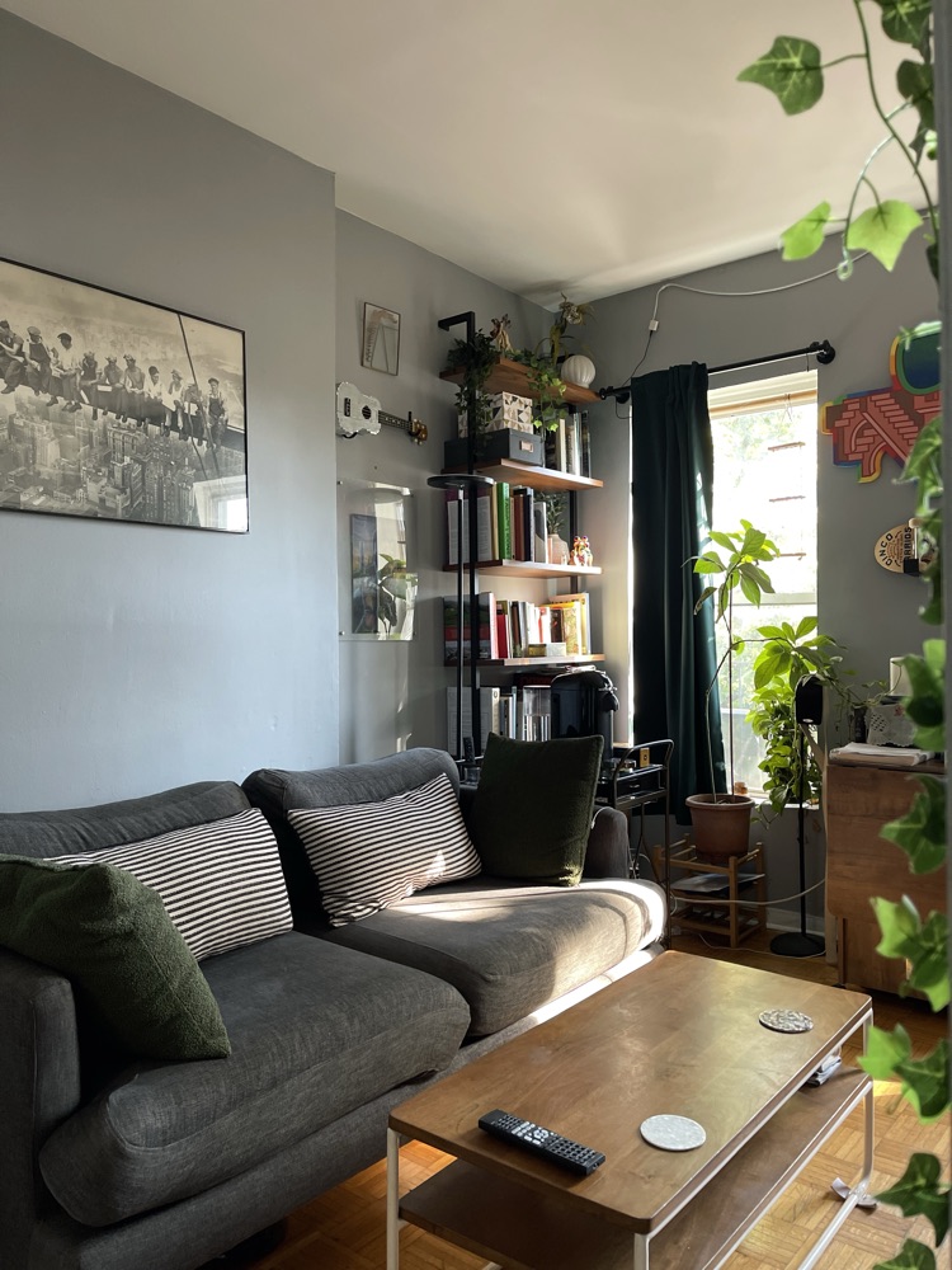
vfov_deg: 67.3
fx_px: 953
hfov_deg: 53.1
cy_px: 635
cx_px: 476
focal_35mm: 26
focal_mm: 5.1
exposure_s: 1/60
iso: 200
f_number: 1.6
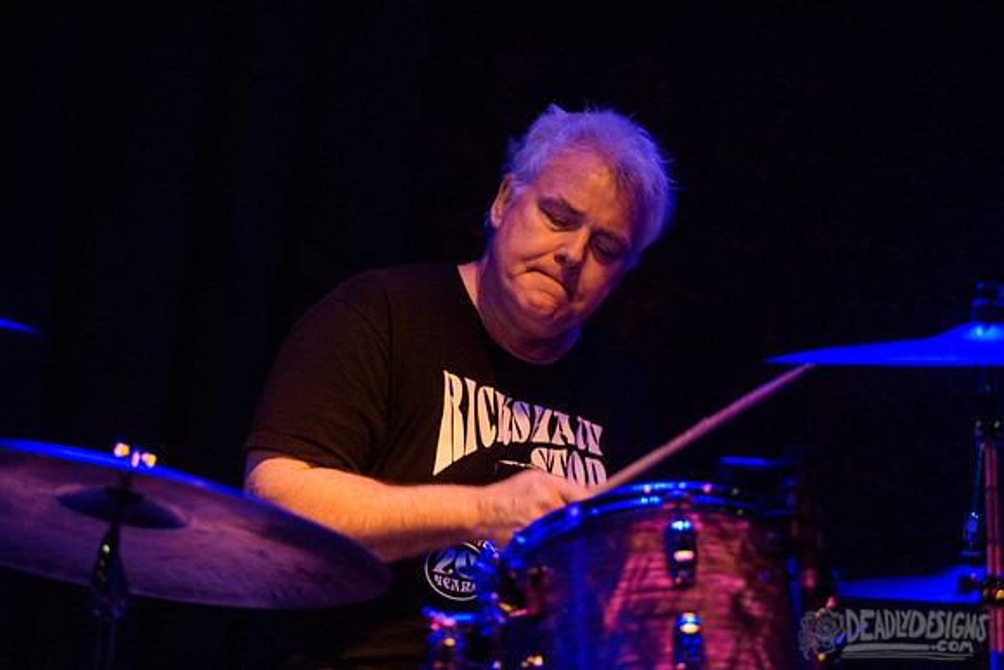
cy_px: 335
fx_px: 3487
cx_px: 502
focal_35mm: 125
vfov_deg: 11.0
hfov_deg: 16.4
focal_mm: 125
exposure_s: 1/100
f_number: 3.2
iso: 6400
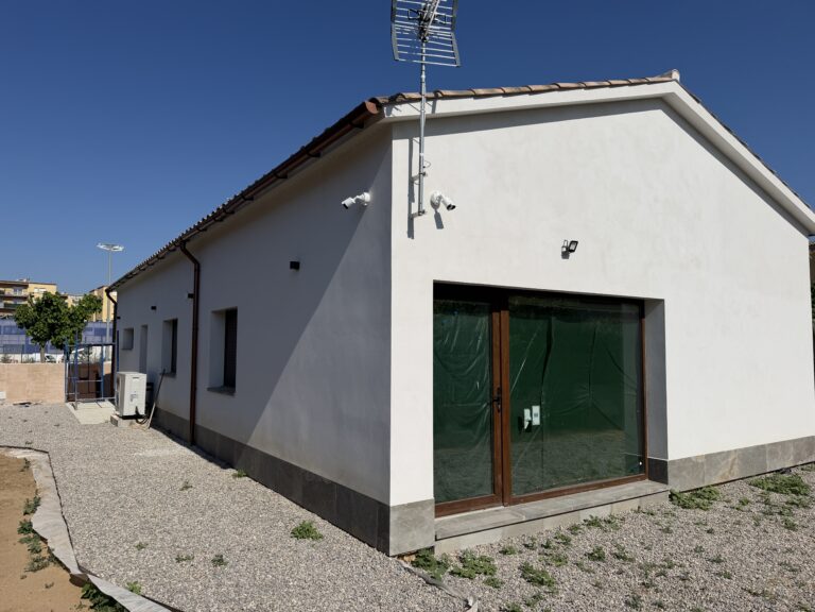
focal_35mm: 24
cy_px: 306
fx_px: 565
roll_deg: +0.0
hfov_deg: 71.6
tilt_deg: +6.0
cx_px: 408
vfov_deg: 56.8
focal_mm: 6.76
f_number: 1.78
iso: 80
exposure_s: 1/14286
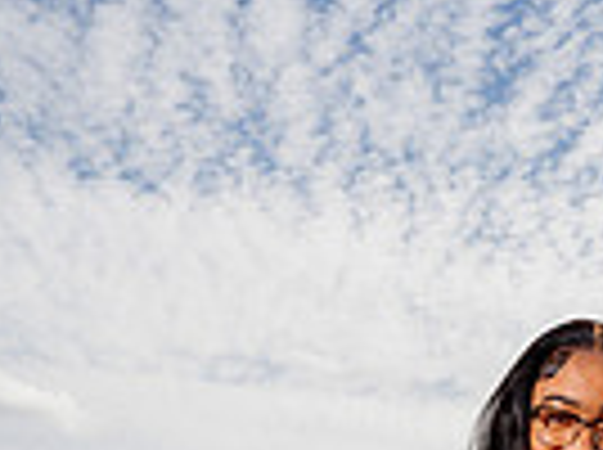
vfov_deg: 9.8
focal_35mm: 136
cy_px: 1008
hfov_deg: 14.5
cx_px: 405
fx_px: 2365
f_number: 8
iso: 160
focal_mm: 42
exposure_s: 1/1250
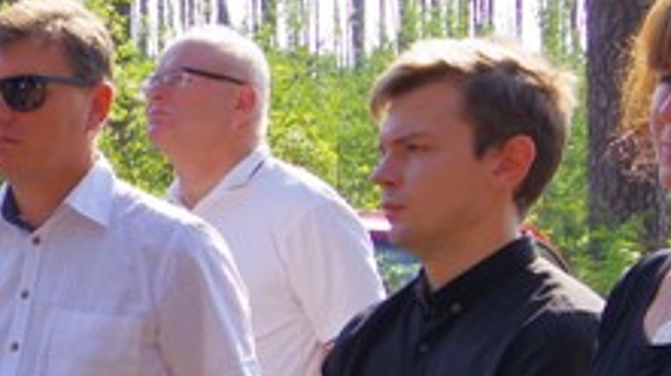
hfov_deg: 14.4
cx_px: -553
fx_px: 2329
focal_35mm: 131
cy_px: 468
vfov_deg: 9.1
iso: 200
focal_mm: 18
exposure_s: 1/125
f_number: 10
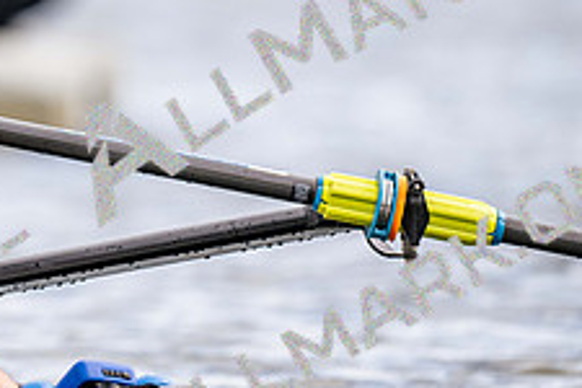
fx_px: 25008
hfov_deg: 1.3
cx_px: -137
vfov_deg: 0.9
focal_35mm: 1547
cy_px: -19
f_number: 4
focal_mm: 600
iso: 360
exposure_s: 1/2500
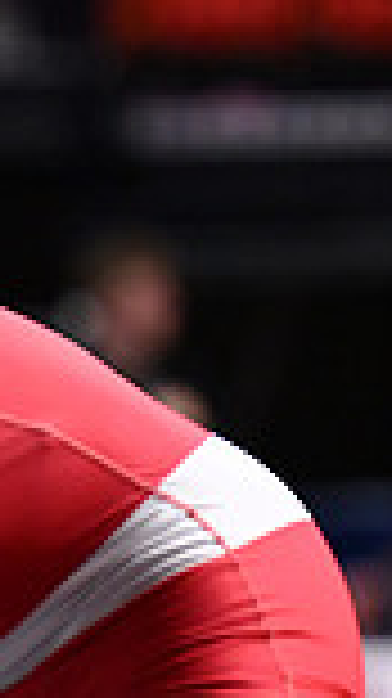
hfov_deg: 1.5
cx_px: -798
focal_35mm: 793
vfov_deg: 2.7
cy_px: 606
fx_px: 14678
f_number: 2.8
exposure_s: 1/1000
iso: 2500
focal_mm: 135
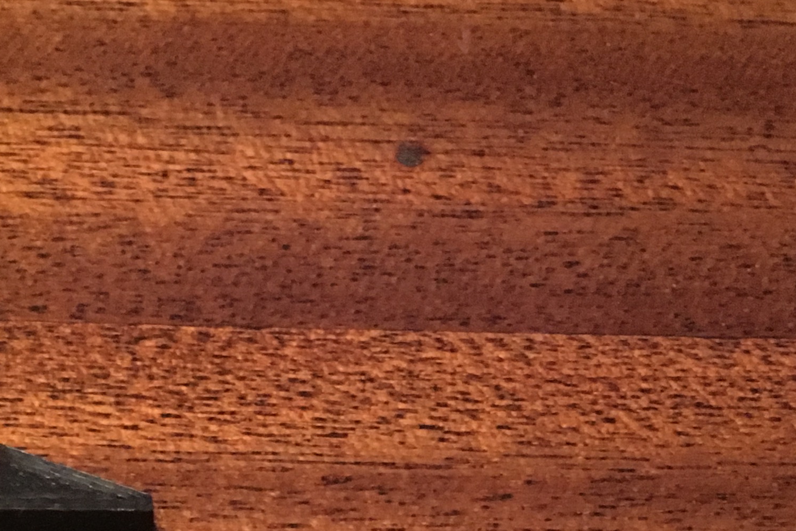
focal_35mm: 81
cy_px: 729
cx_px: 341
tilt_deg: -62.3
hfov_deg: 25.0
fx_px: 1791
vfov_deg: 15.8
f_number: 2.2
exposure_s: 1/17
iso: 500
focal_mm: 4.15
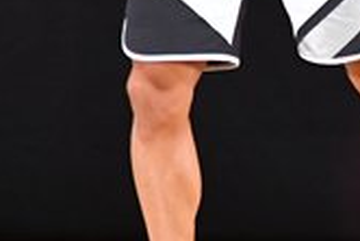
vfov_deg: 1.2
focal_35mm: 1190
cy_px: -132
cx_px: 298
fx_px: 11910
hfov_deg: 1.7
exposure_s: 1/400
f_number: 5.6
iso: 3200
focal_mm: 170
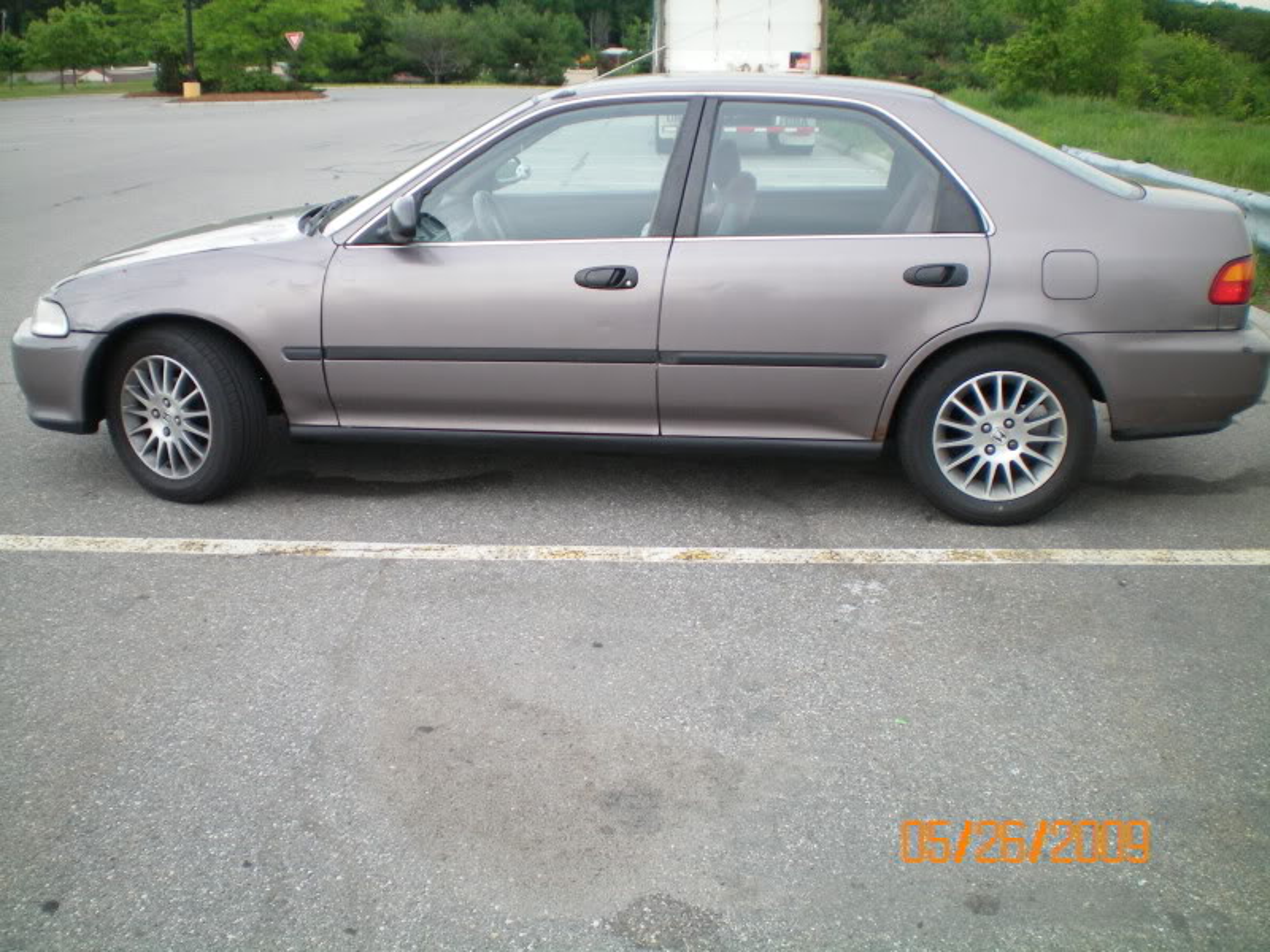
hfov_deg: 49.0
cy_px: 476
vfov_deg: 37.7
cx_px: 635
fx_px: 1394
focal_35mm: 38
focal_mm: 6.3
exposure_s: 1/60
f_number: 3.1
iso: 64
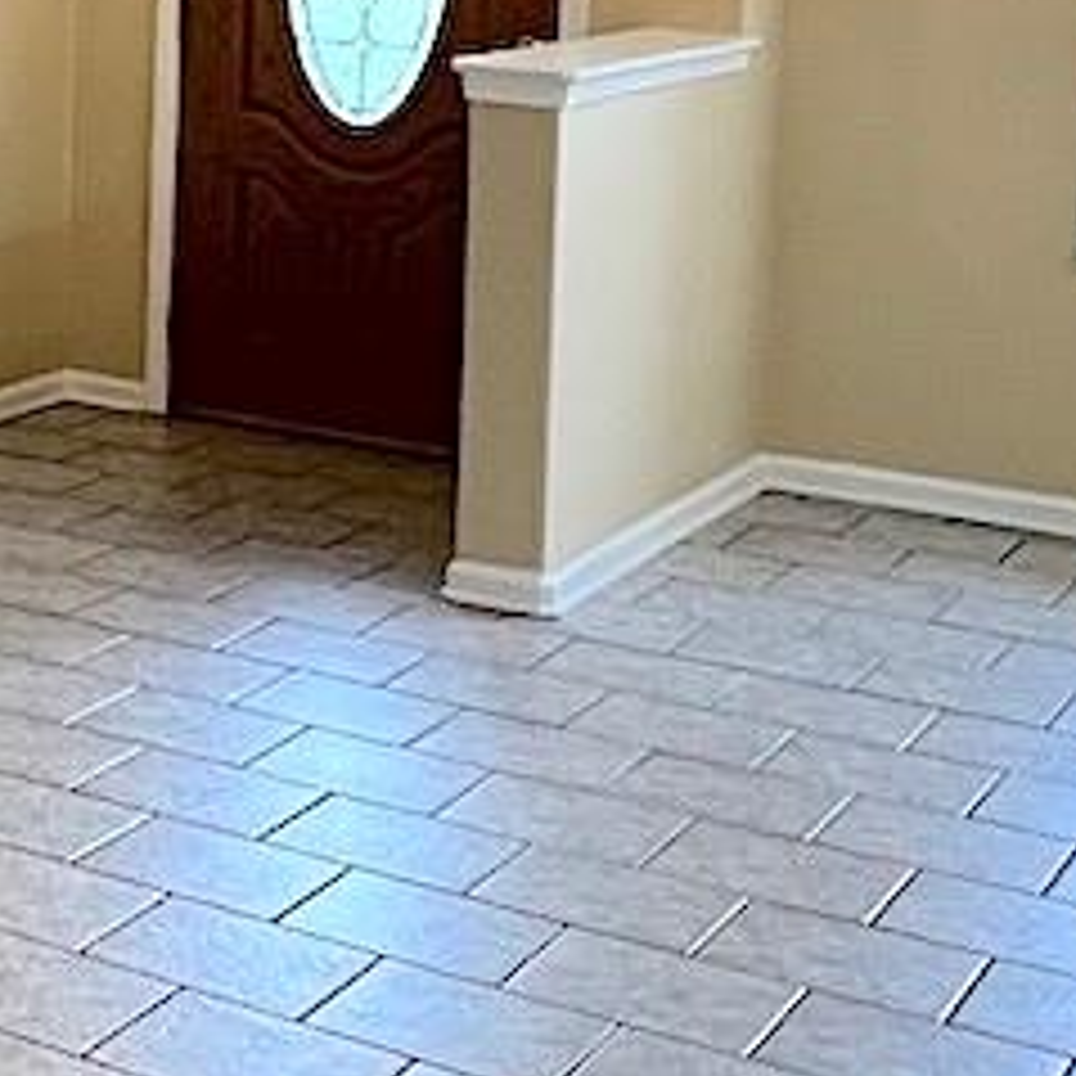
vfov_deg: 21.5
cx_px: -801
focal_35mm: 77
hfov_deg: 18.2
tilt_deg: -3.9
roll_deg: -1.0
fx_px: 2708
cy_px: -68
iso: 200
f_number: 1.8
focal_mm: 1.57
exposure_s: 1/120
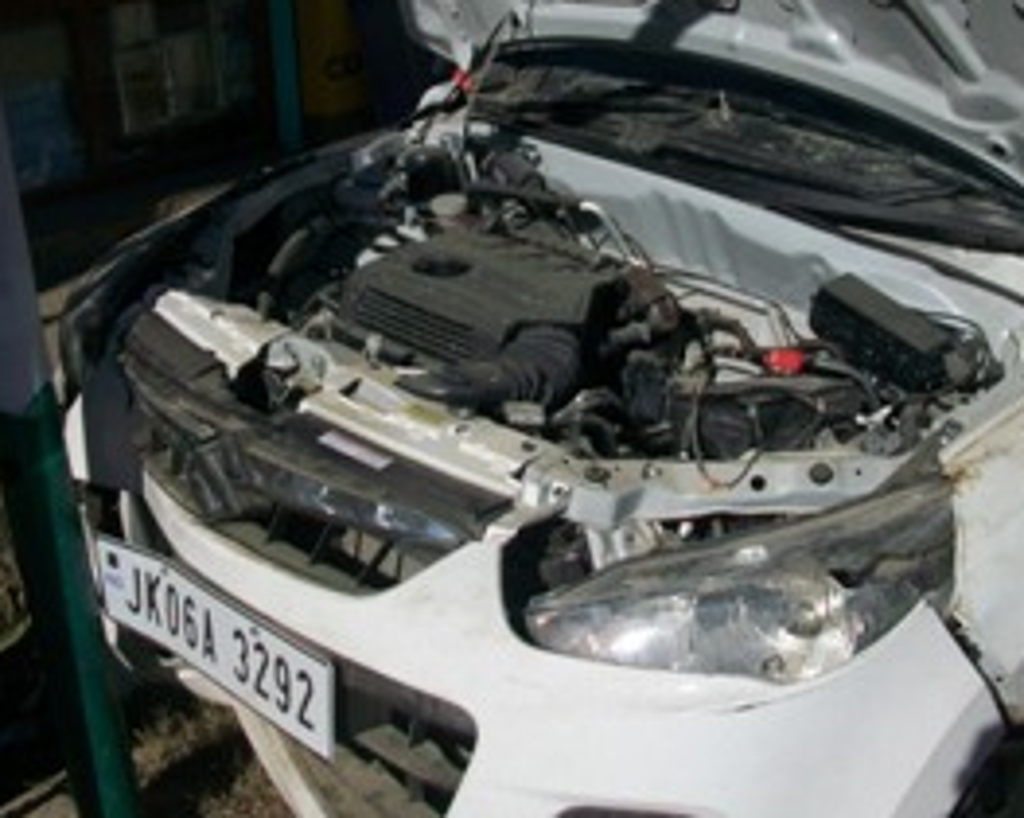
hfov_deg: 40.3
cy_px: 479
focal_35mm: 46
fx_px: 1393
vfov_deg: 32.6
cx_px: 559
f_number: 5.5
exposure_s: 1/800
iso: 64
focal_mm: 5.7
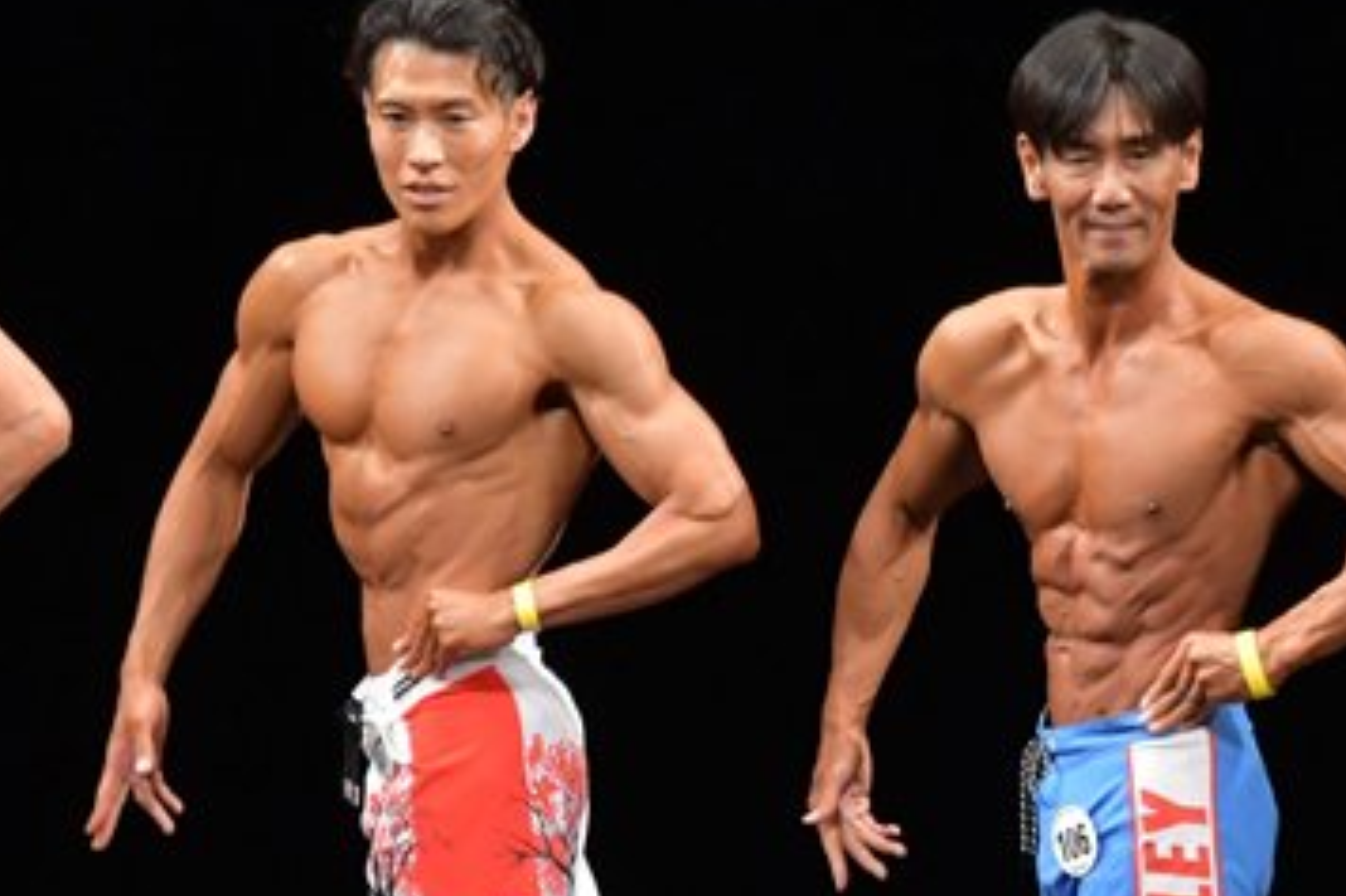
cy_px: 741
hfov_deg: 3.5
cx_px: 951
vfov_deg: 2.3
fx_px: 21936
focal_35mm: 587
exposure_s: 1/400
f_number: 5.6
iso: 3200
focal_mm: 180
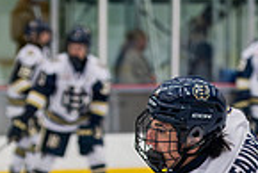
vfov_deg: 3.3
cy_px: 320
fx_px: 2948
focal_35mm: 411
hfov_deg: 5.0
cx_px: 206
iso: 2000
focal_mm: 82
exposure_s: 1/640
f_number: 3.2
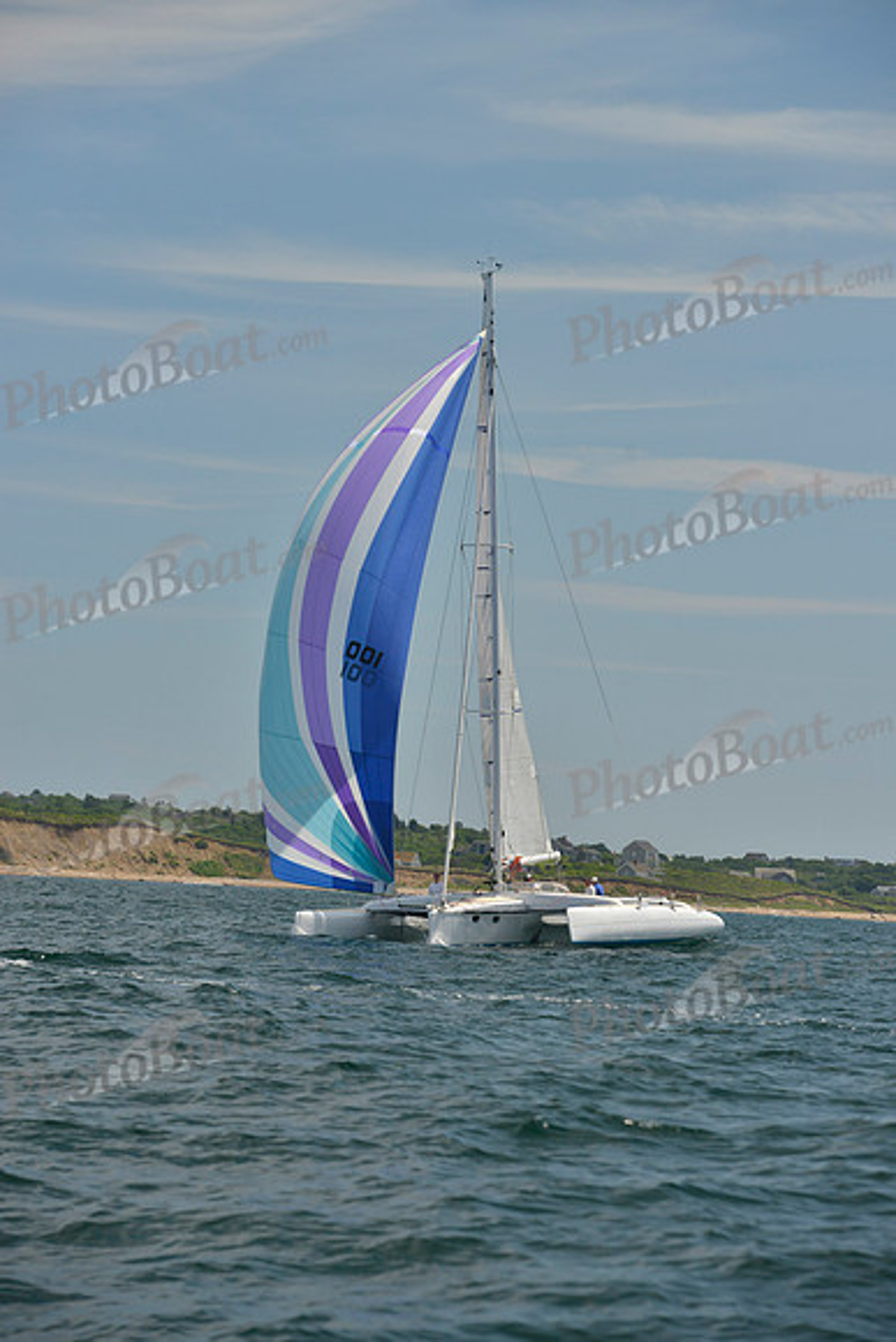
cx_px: 448
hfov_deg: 10.6
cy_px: 671
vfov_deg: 15.8
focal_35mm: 130
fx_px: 4850
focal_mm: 130
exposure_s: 1/800
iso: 400
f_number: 8
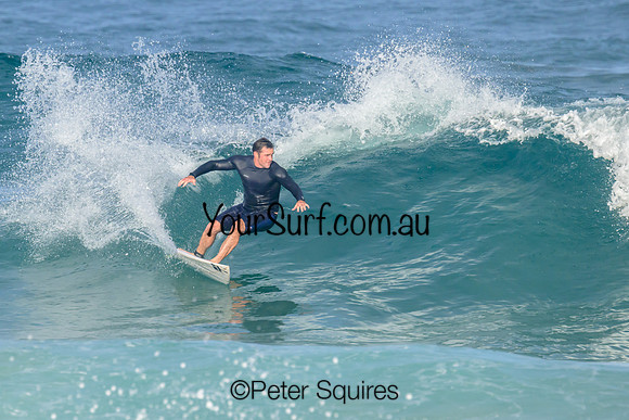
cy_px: 173
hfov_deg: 2.3
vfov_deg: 1.6
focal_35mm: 880
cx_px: 250
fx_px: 15377
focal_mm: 630
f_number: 11
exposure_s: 1/1600
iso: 800
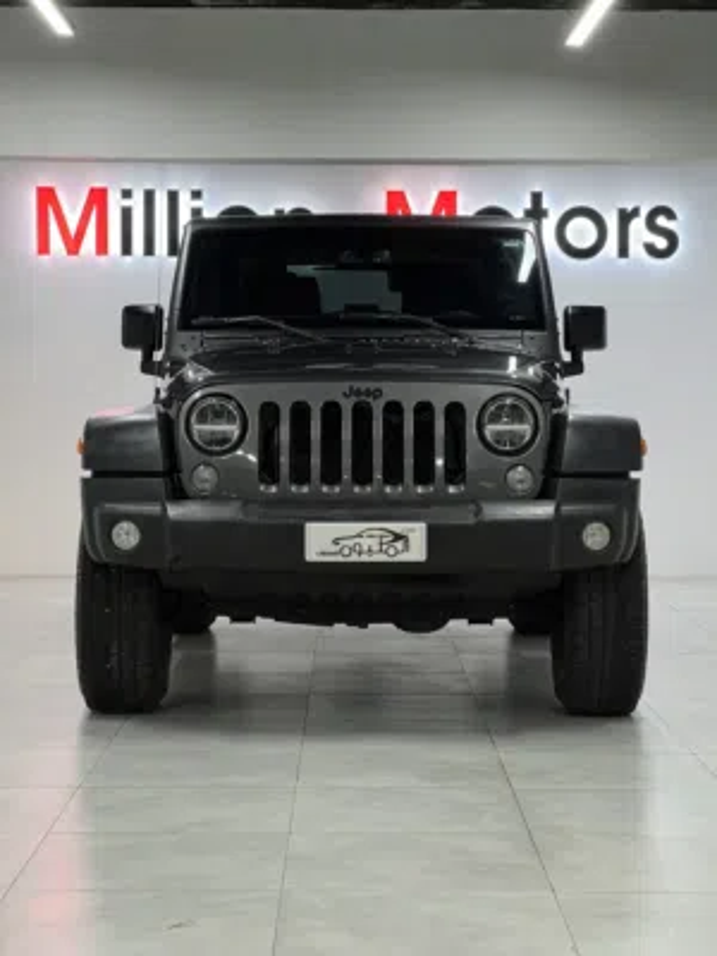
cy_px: 478
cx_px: 358
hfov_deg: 19.1
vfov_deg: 25.3
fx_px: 2127
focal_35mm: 77
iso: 500
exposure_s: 1/50
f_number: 2.8
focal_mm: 9
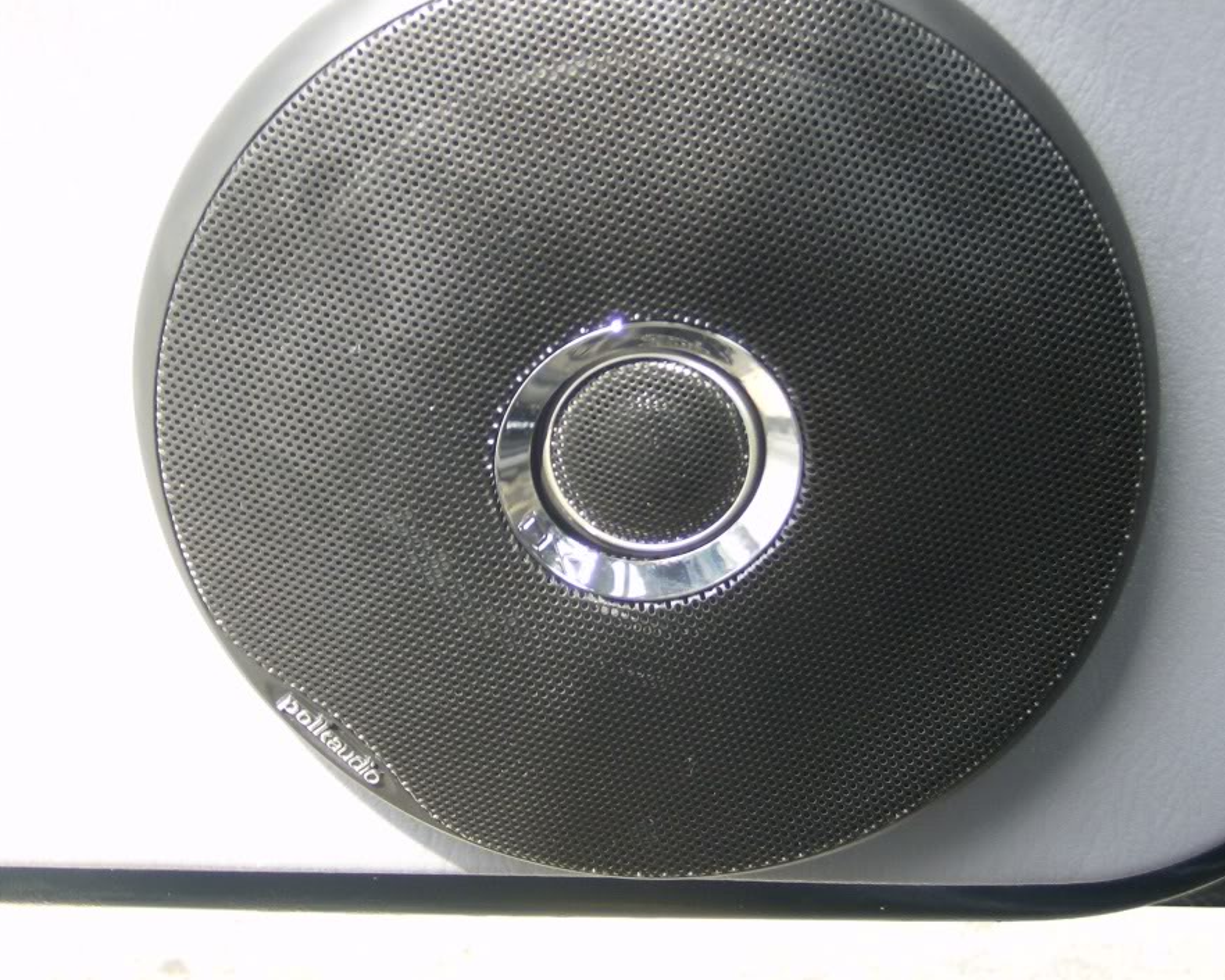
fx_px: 1886
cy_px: 452
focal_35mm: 52
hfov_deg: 36.0
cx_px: 590
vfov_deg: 29.1
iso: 144
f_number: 3.1
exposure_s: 1/79
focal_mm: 7.7
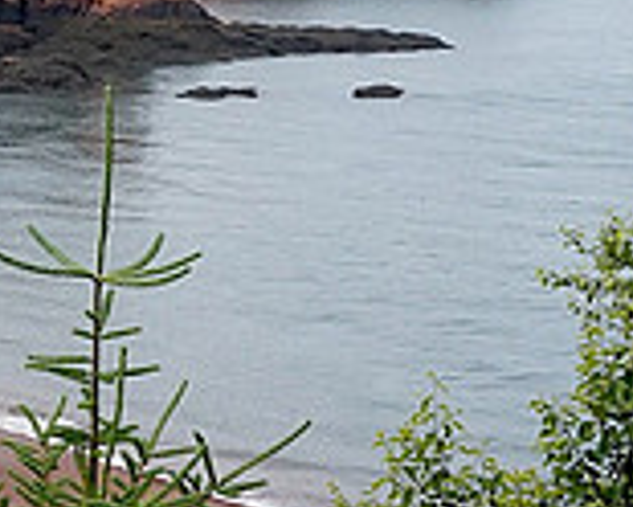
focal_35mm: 132
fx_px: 2468
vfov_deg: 11.6
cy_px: -27
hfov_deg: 14.4
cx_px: -12
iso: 800
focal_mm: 25
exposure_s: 1/1250
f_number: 9
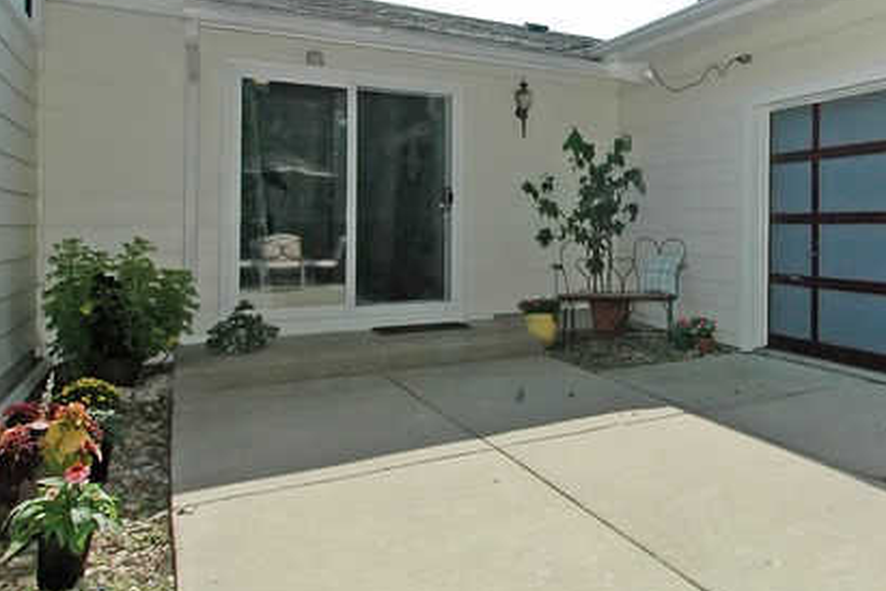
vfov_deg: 46.1
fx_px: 689
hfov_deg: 61.7
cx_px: 666
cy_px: 235
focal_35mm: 28
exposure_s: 1/500
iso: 800
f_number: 16
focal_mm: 12
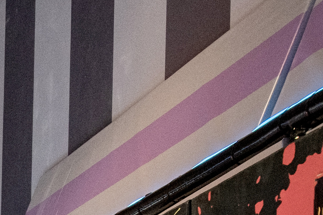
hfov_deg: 12.6
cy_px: 563
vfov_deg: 9.2
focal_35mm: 129
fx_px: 1157
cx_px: -443
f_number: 5.6
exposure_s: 1/640
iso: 800
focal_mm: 19
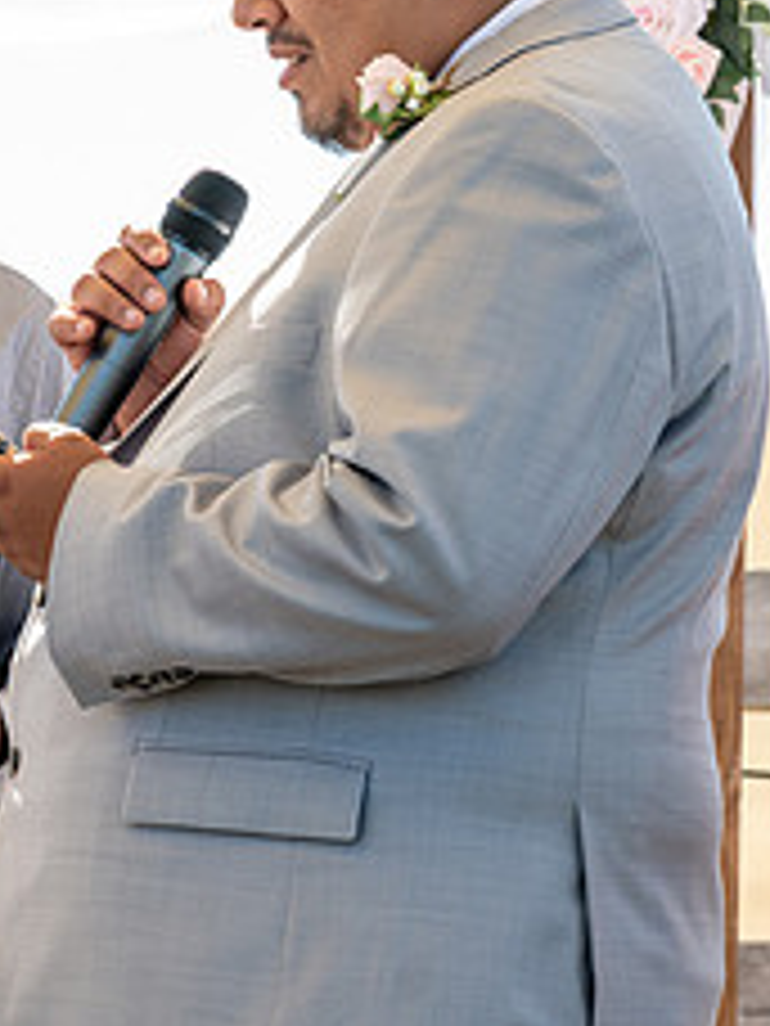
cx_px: -9
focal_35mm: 262
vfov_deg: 7.6
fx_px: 7771
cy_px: 295
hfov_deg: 5.7
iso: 250
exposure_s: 1/400
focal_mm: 107
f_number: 5
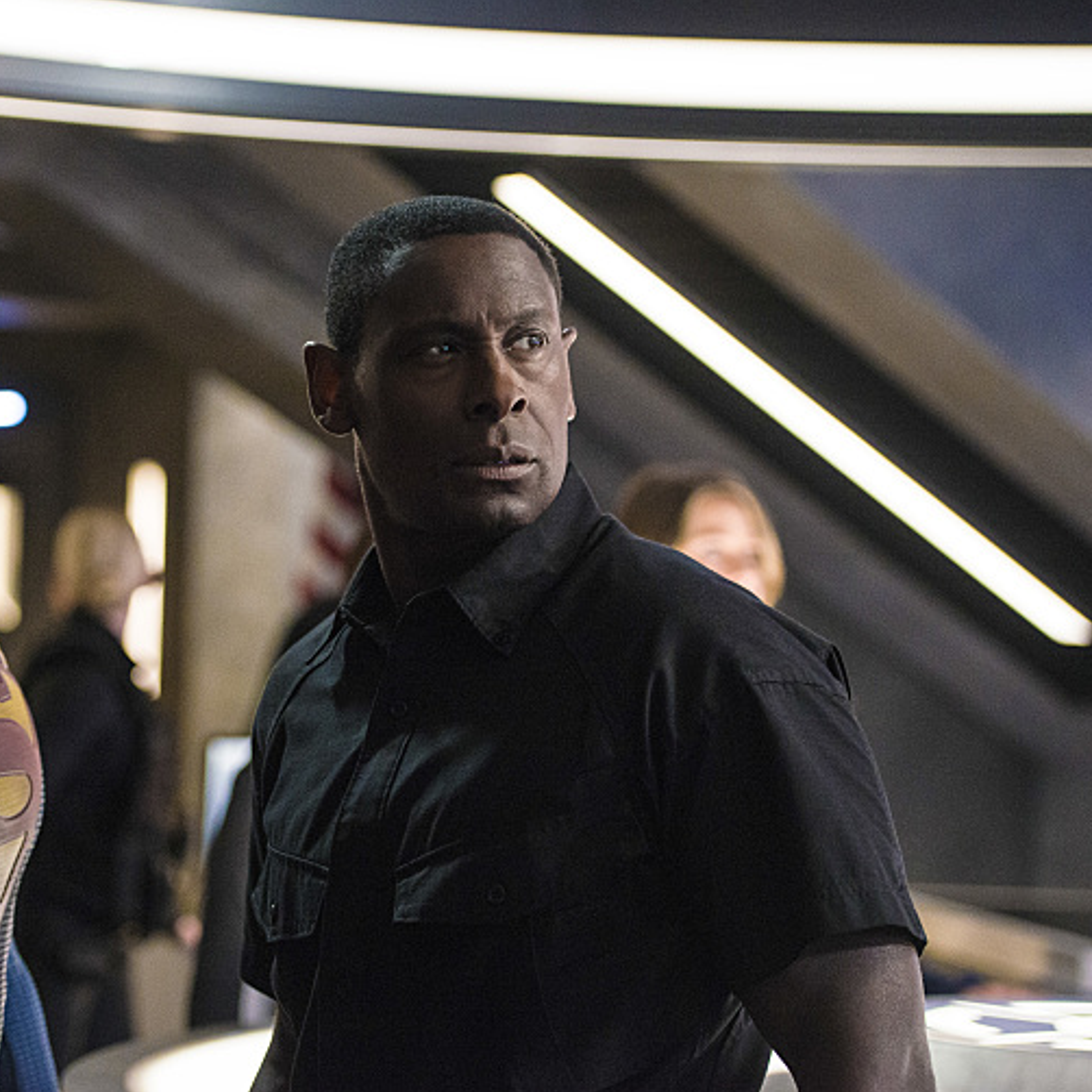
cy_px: 526
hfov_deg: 15.6
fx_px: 3962
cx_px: 265
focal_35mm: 111
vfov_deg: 15.7
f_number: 2.8
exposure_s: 1/125
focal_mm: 82
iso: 3200
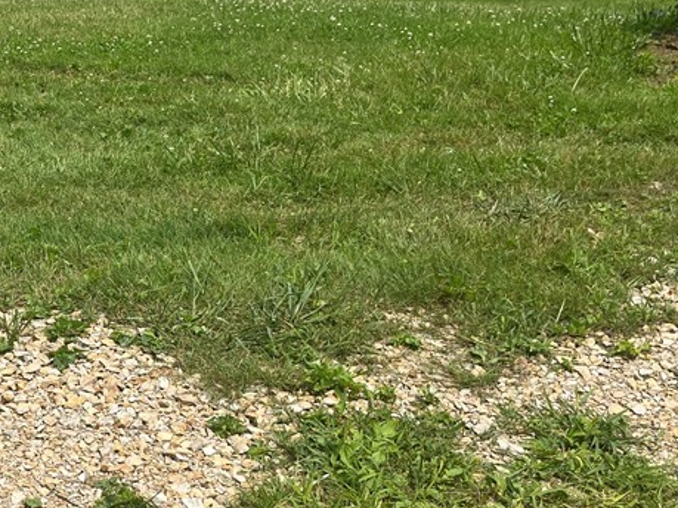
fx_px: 1136
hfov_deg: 31.5
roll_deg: -2.2
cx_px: 53
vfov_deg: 24.8
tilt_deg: -33.0
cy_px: 411
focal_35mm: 58
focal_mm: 5.1
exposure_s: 1/3215
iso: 50
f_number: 1.6
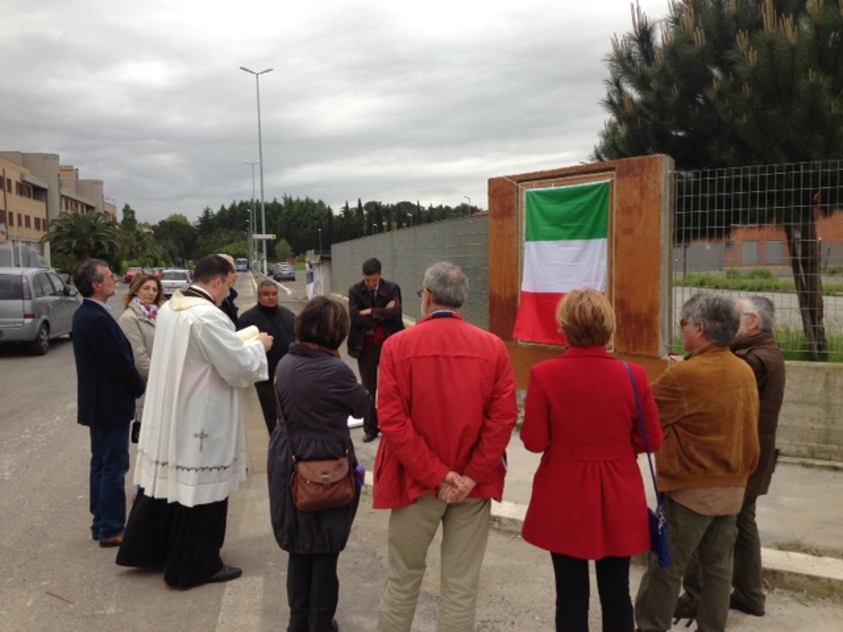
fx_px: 804
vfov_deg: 42.9
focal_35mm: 33
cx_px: 422
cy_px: 316
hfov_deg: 55.4
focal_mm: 4.13
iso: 50
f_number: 2.4
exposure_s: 1/290
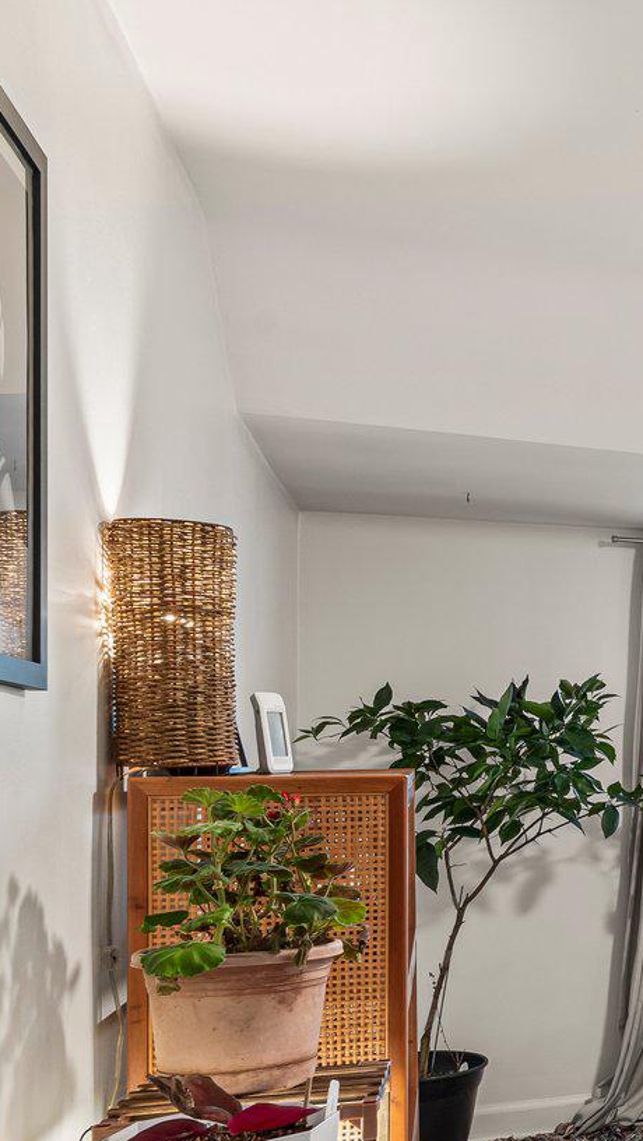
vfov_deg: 47.3
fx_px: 1272
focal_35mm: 42
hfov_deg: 18.9
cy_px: 795
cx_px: 1259
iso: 250
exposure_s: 4
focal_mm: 16
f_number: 9
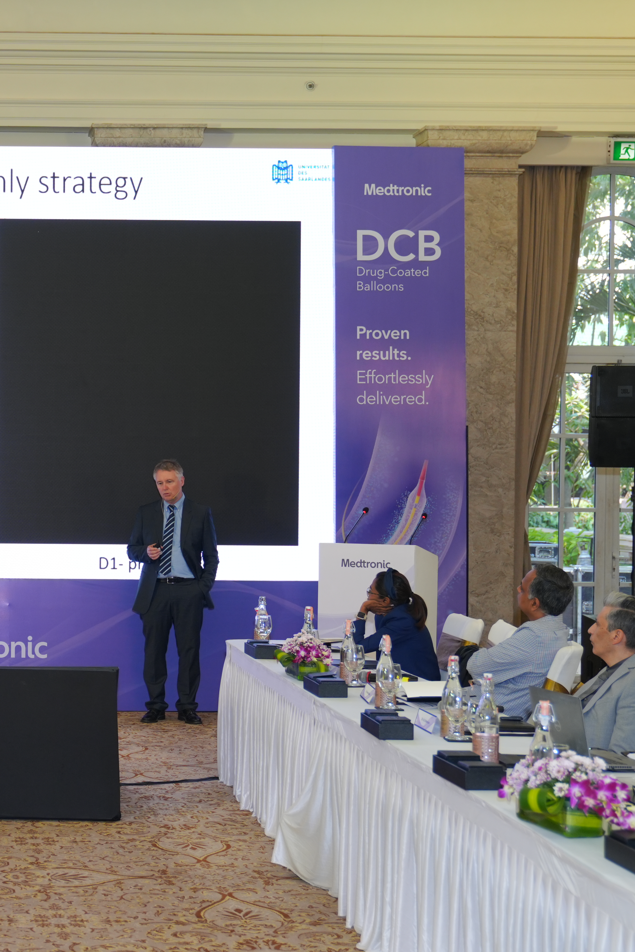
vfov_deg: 31.4
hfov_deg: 20.3
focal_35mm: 64
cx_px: -66
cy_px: 498
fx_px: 1693
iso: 500
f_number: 3.2
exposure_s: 1/125
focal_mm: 37
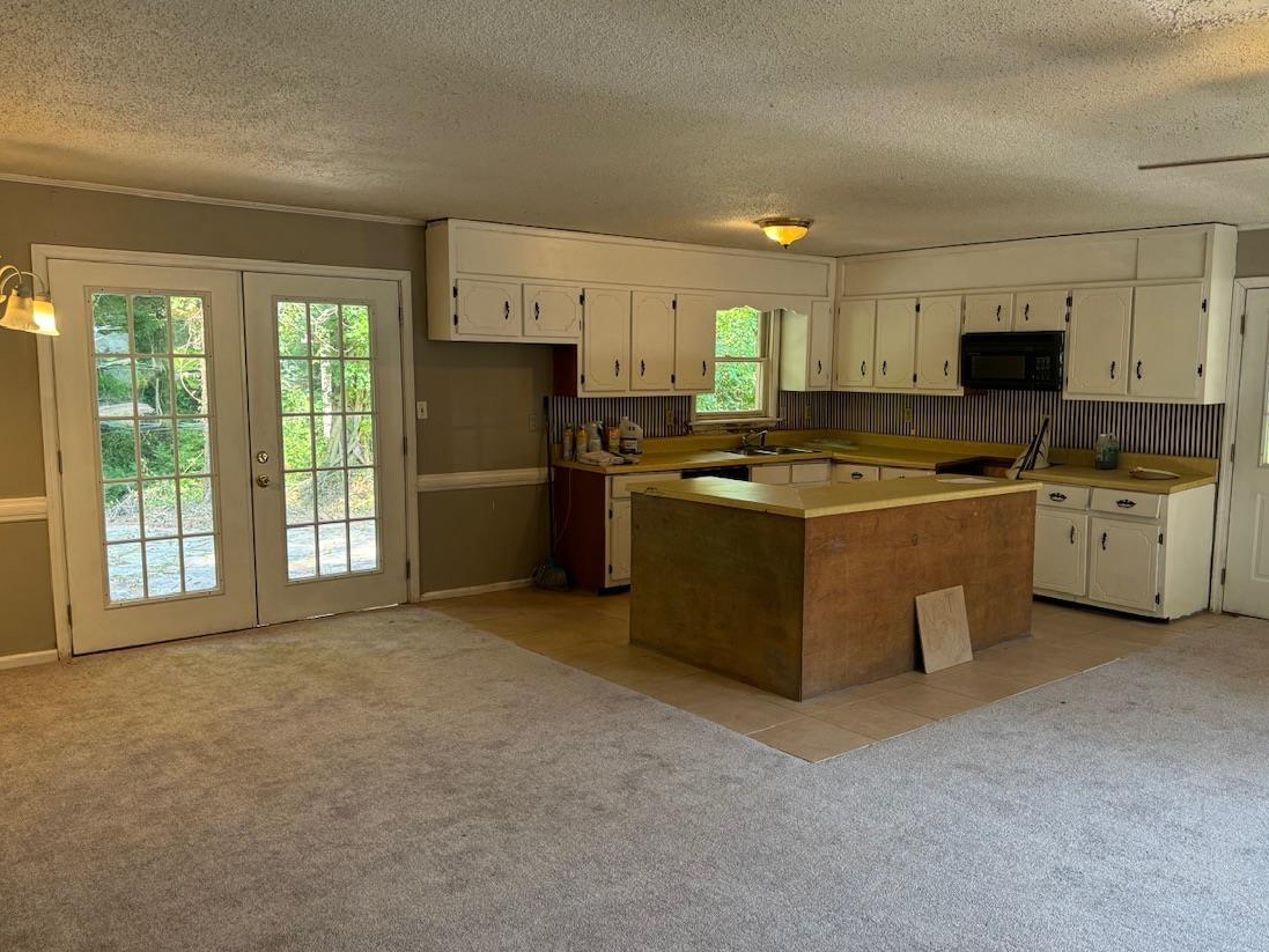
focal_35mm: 28
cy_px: 490
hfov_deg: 63.3
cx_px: 702
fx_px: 1027
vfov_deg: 49.7
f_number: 1.78
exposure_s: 1/120
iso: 200
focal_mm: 6.76
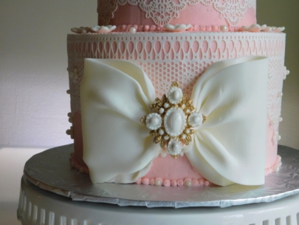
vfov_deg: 23.3
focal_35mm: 63
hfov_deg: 30.7
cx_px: 168
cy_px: 116
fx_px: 544
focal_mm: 9
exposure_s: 1/30
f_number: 3.8
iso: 180
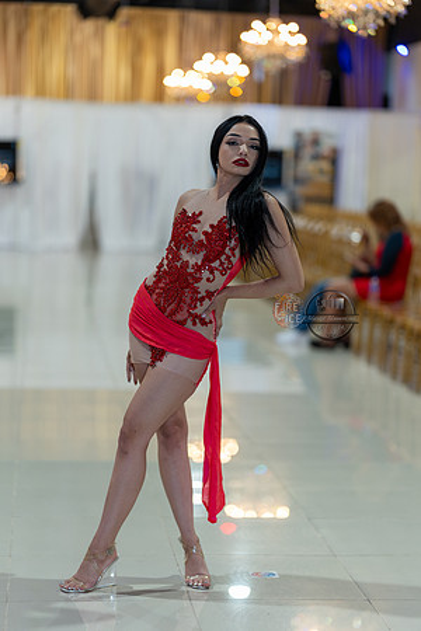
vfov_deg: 23.9
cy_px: 316
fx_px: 1491
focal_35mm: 85
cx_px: 210
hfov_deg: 16.1
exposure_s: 1/160
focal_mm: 85
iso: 125
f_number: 1.4
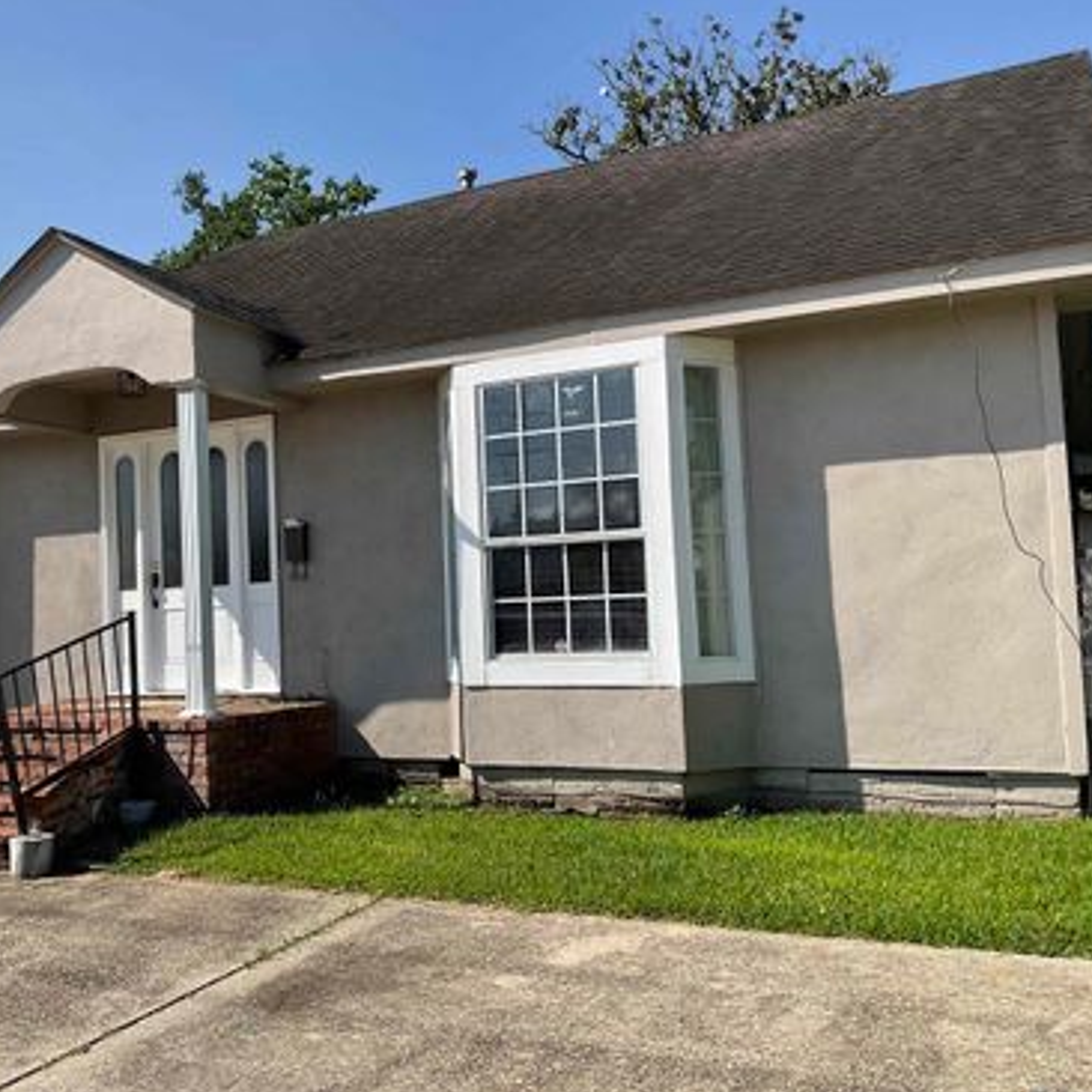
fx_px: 1249
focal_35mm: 35
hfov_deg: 46.6
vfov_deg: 47.2
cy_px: 547
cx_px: 382
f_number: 1.8
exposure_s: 1/2227
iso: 16
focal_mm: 3
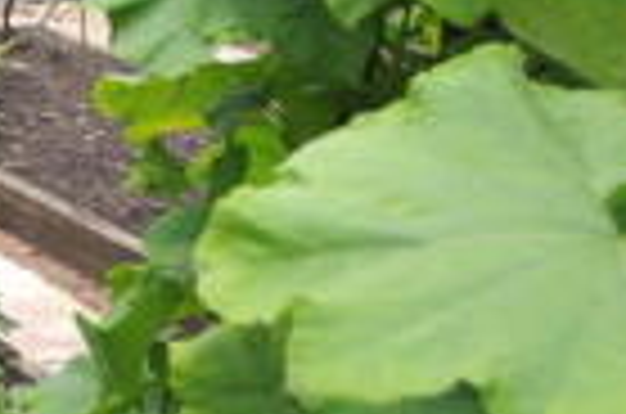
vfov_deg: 16.8
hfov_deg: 19.3
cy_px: -261
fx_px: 1232
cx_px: -572
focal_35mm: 71
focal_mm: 10
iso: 200
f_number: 5
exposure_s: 1/100
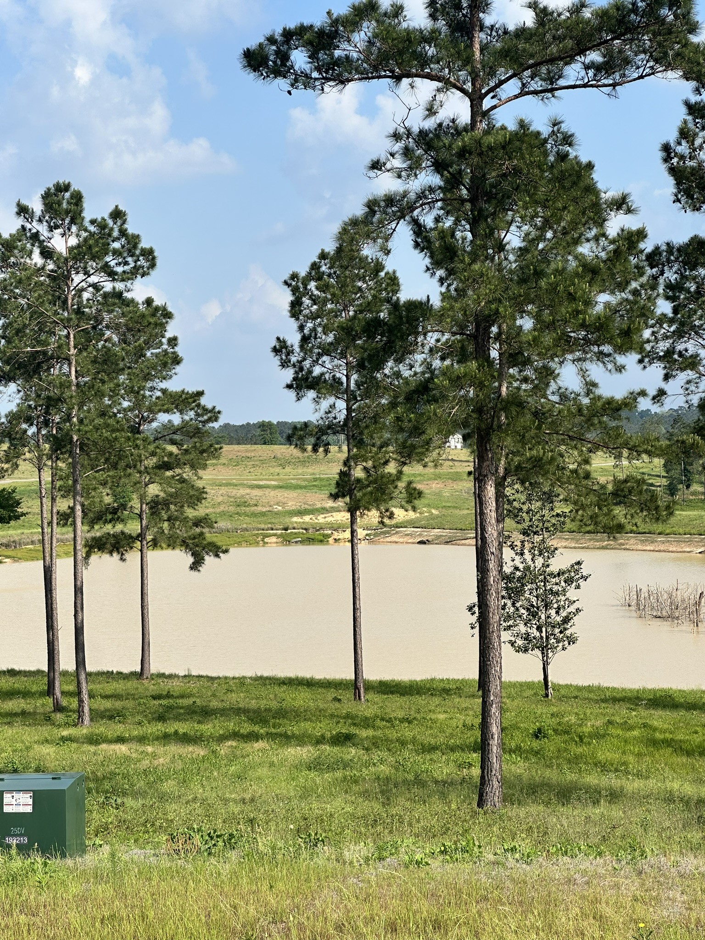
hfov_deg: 19.1
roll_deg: +1.9
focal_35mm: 77
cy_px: 470
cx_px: 352
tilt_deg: +0.0
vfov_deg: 25.3
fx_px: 2091
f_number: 2.8
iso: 32
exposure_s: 1/686
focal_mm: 9
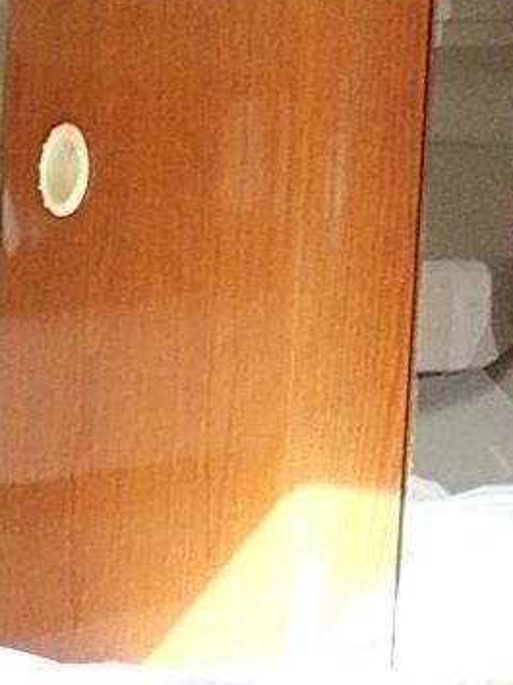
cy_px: 718
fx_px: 3304
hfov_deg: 8.7
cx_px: -273
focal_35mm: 167
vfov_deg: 11.7
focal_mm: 4.6
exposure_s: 1/25
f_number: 3.2
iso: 160
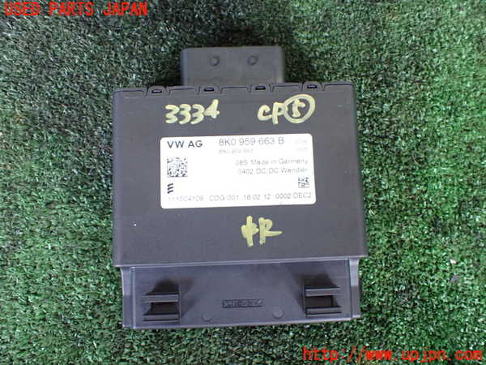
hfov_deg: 60.0
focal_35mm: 30
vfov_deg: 46.8
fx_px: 421
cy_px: 182
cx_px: 243
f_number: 2.3
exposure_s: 1/40
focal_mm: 5.4
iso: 800
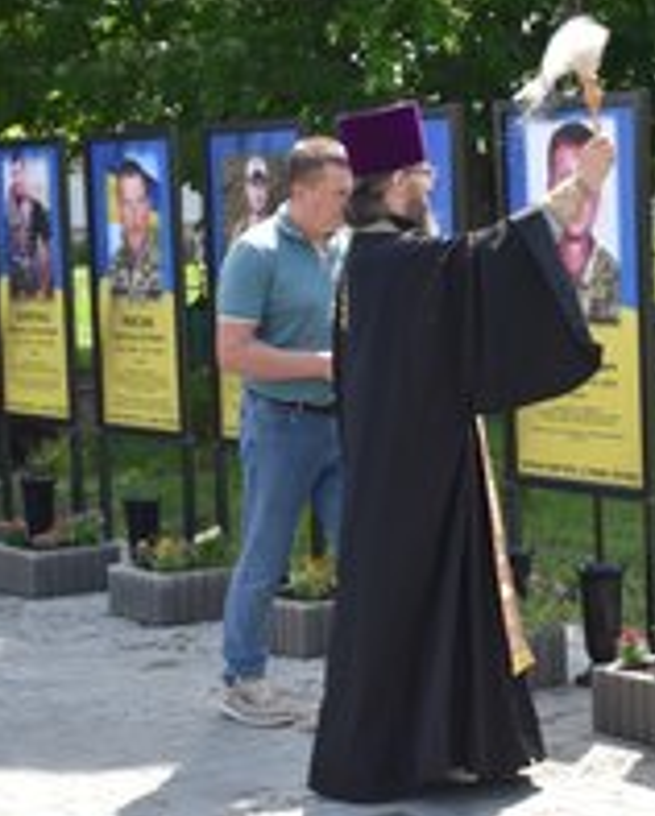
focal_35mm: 97
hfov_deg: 15.7
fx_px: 2347
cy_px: 377
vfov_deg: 19.7
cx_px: 589
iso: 400
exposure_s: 1/250
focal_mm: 34
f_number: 8
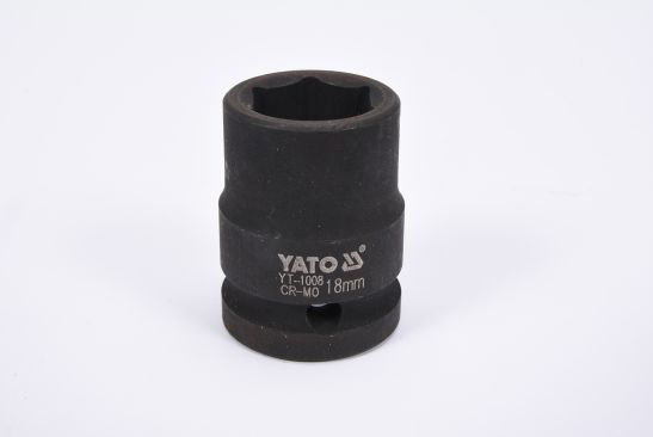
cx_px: 326
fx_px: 1362
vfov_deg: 18.2
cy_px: 218
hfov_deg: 27.0
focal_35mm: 75
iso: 250
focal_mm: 50
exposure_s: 1/125
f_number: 16
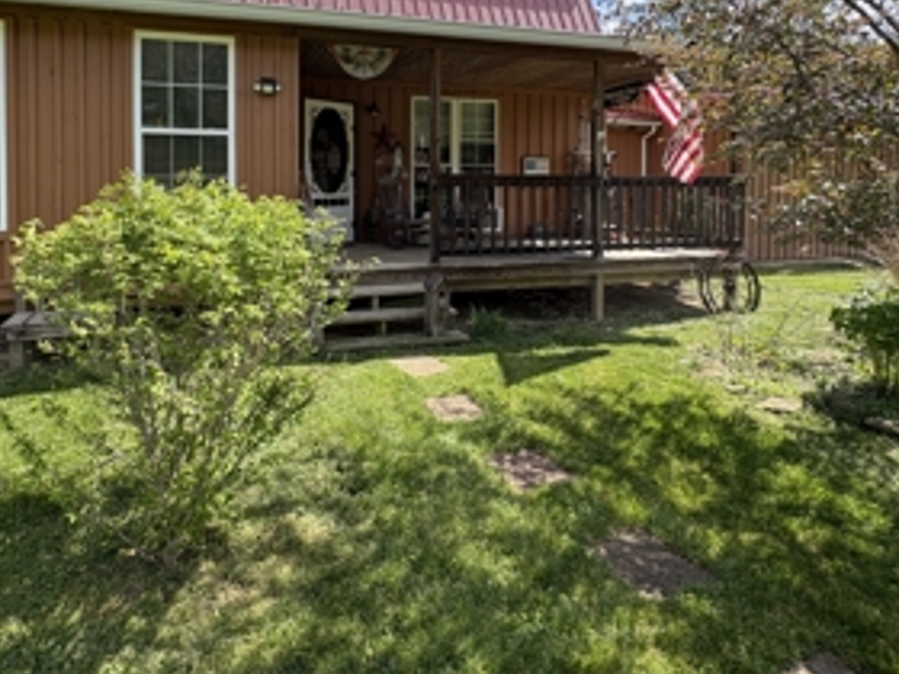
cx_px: 340
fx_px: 519
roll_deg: +0.2
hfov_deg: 80.3
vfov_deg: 63.3
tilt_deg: -0.9
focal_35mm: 20
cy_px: 196
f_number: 2.2
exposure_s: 1/394
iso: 40
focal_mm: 2.22
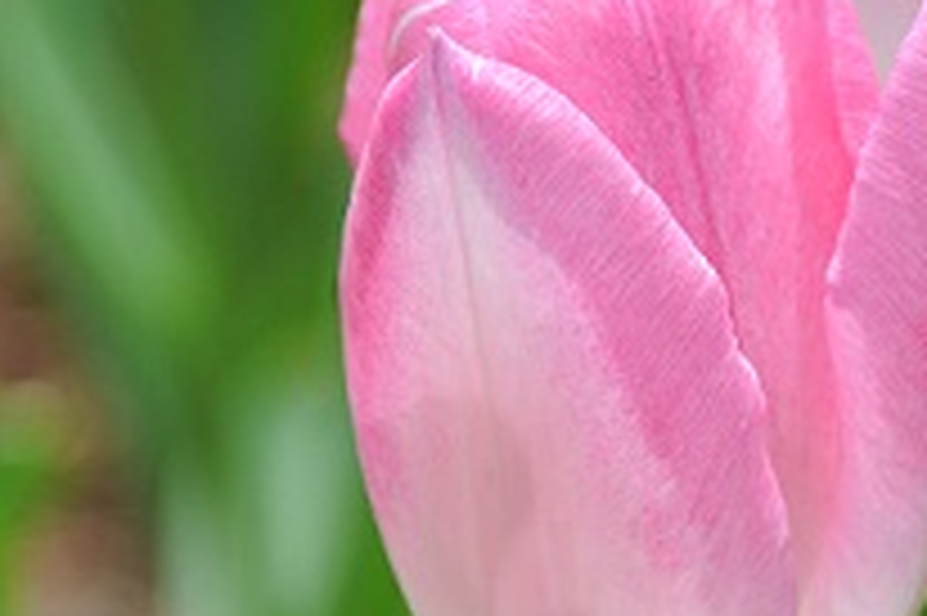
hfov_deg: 7.2
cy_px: 326
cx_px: 1107
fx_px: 7307
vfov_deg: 4.8
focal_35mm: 284
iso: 400
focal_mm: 105
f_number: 8
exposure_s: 1/250
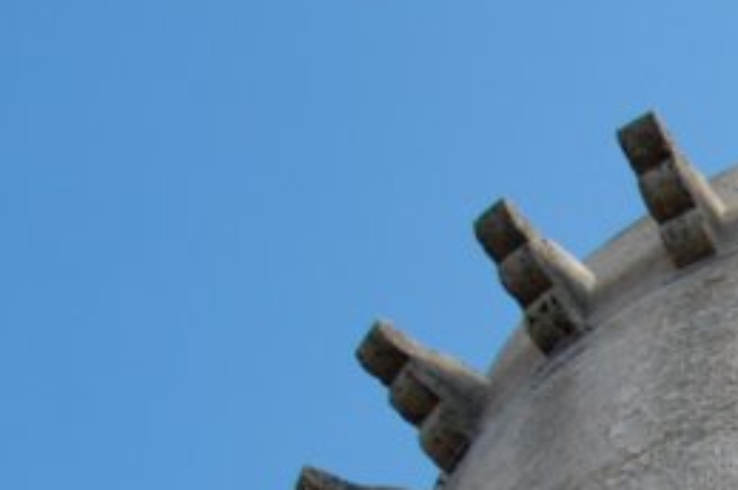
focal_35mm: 102
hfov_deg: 16.7
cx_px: 1331
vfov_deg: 12.5
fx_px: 2088
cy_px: 801
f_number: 8
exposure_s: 1/250
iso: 200
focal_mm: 18
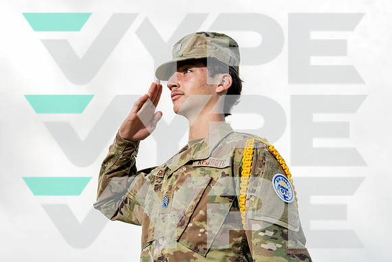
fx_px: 762
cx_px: 196
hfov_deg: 28.8
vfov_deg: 19.5
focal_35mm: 70
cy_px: 131
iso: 320
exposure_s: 1/250
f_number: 10
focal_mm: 70
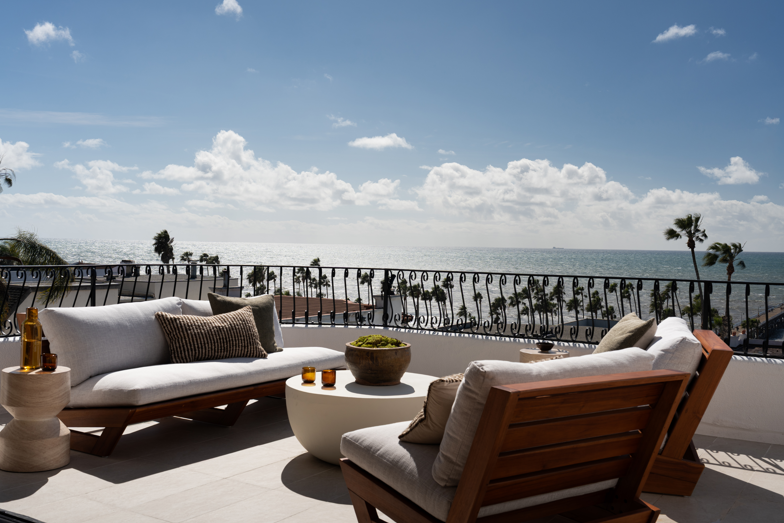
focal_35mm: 36
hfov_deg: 53.1
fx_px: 784
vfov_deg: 36.9
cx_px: 382
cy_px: 261
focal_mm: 35
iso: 160
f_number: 9
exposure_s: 1/250
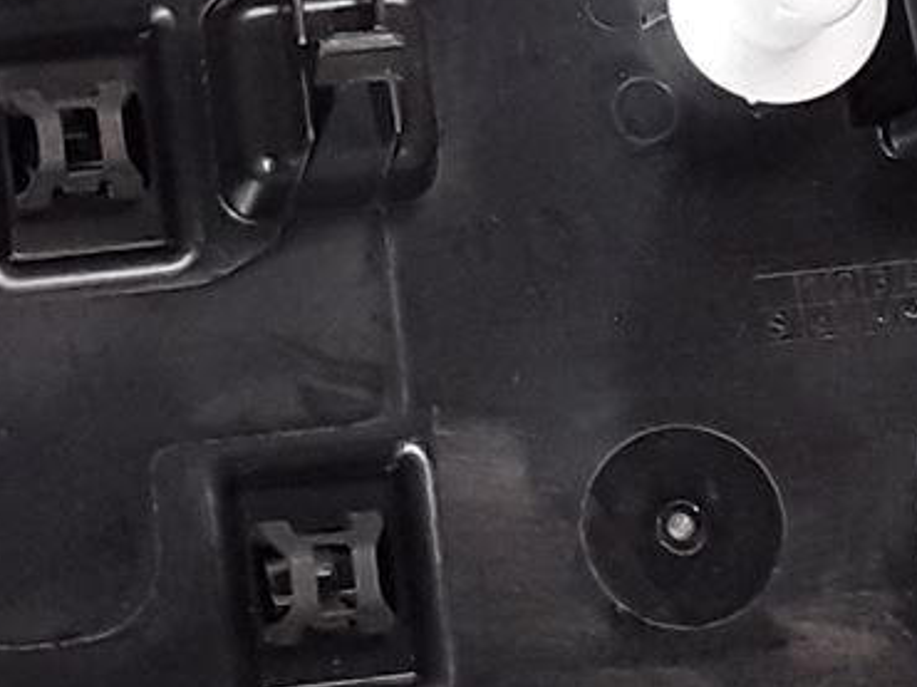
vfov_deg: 9.5
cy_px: 0
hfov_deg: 12.5
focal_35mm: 155
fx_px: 4103
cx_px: -119
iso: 100
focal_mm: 2.91
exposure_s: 1/100
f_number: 1.9
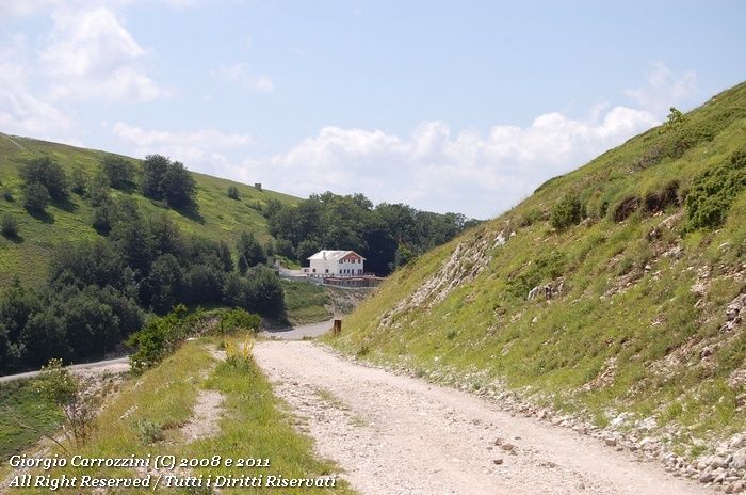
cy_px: 248
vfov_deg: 16.5
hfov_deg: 24.7
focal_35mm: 82
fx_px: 1706
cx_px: 373
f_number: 9
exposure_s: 1/320
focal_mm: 55
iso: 200
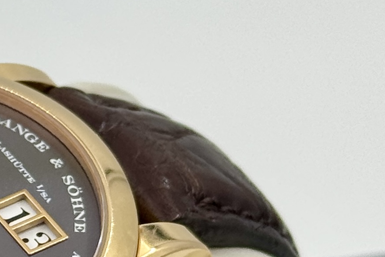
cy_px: 345
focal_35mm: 129
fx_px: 1379
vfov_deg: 10.4
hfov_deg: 15.4
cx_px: -52
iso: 64
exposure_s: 1/457
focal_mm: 6.76
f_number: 1.78
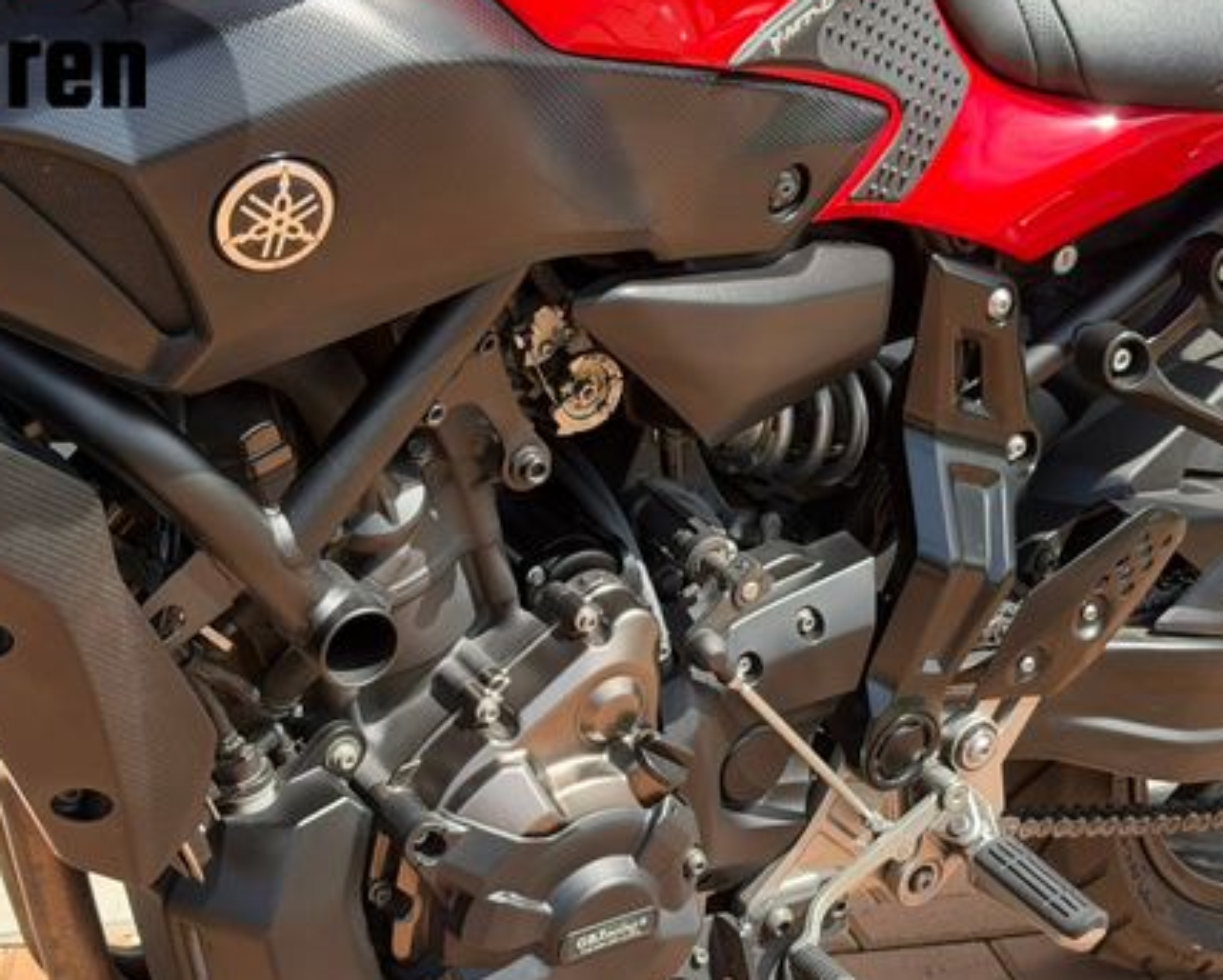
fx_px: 2535
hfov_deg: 27.1
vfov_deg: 21.8
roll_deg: +2.9
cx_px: 694
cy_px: 603
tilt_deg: -15.7
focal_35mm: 70
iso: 100
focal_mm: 6.76
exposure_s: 1/1222
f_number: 1.78
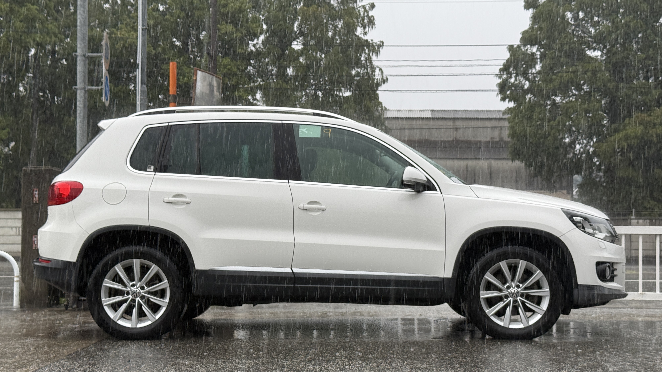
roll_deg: -0.8
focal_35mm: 53
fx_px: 930
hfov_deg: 39.2
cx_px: 329
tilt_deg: +1.4
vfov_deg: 22.6
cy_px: 209
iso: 64
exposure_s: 1/261
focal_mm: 6.76
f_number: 1.78
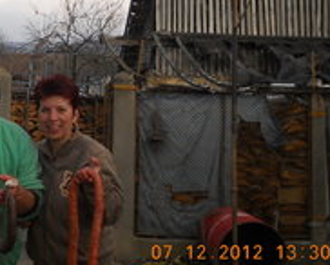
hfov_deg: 24.1
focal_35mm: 77
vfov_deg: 19.8
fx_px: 753
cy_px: 61
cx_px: 42
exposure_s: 1/160
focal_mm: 6.72
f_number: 5.5
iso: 80
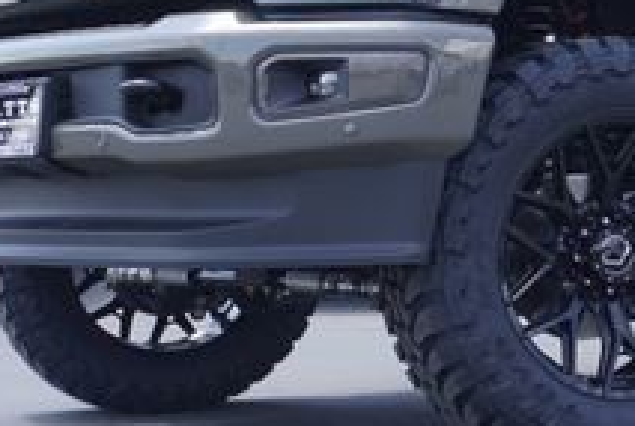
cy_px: -51
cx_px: 635
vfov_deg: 14.2
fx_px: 1670
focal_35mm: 94
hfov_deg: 20.8
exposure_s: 1/125
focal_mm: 21
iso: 100
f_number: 5.6
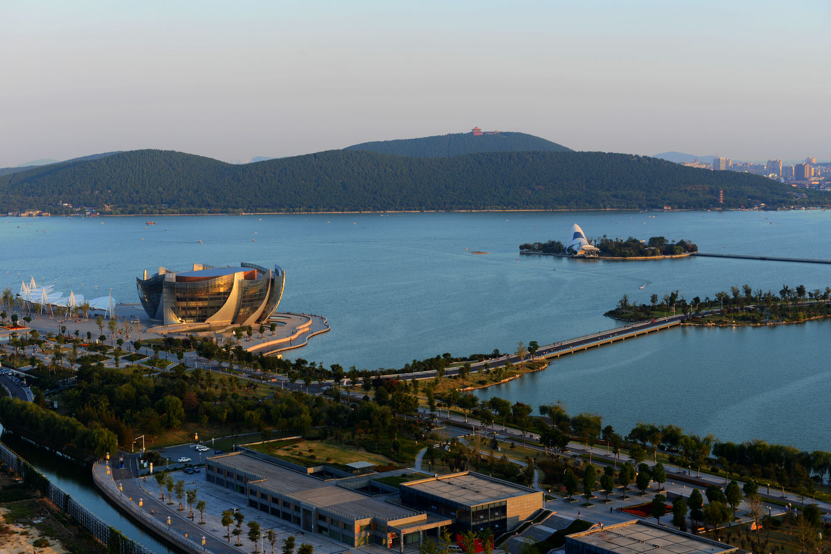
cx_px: 416
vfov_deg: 22.6
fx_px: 1385
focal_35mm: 60
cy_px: 277
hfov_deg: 33.4
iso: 100
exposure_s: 1/80
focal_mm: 60
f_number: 8
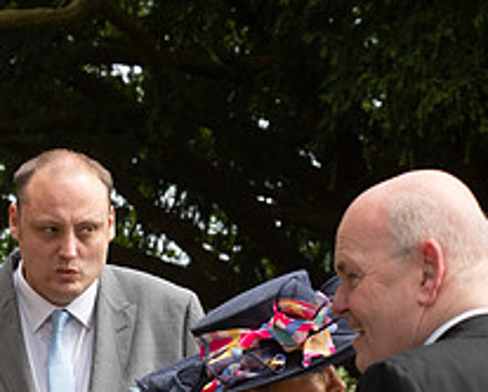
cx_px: 97
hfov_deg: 6.1
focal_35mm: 315
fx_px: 4554
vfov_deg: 4.9
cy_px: 385
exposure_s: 1/400
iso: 2000
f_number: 16
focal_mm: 120
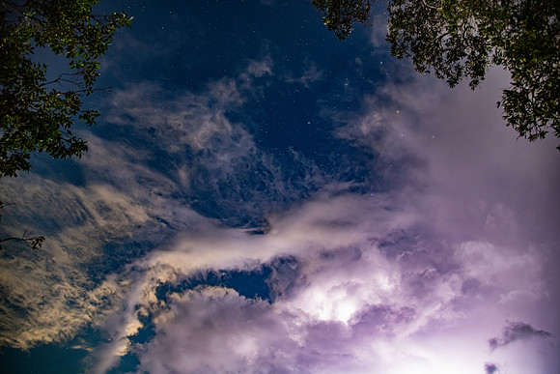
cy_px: 187
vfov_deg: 53.2
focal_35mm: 24
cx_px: 280
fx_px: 373
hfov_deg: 73.7
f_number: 4
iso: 1600
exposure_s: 10
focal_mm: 24
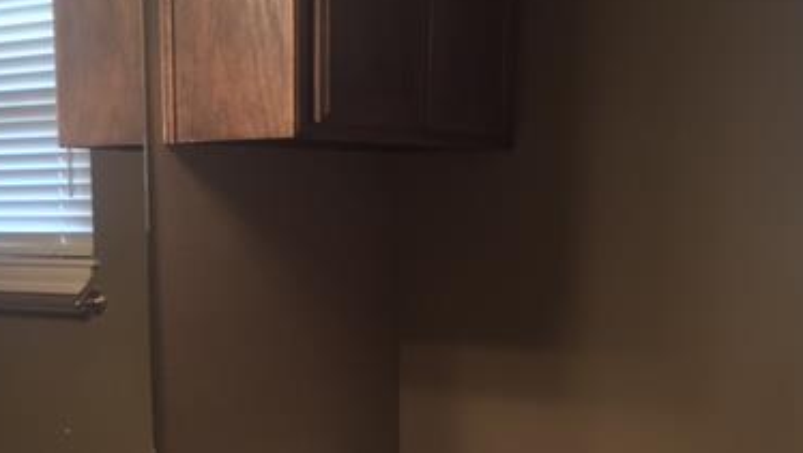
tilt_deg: -10.6
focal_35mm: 54
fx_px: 1151
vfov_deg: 21.8
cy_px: 397
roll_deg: +0.6
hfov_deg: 37.9
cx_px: 245
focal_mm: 4.15
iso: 125
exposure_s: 1/30
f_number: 2.2
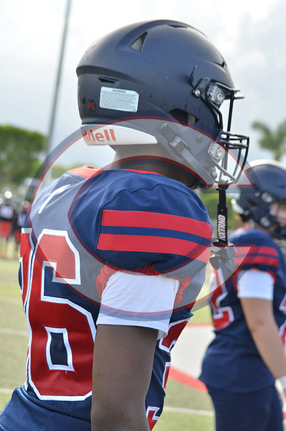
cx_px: 143
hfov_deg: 16.5
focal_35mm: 82
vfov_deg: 24.7
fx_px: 988
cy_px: 216
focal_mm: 55
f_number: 5.6
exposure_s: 1/500
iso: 500
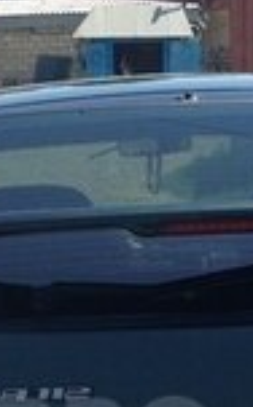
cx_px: 121
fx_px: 1693
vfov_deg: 13.4
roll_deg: +0.8
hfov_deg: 8.5
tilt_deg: -11.3
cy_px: 438
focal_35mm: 153
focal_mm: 4.12
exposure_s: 1/1004
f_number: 2.4
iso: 50
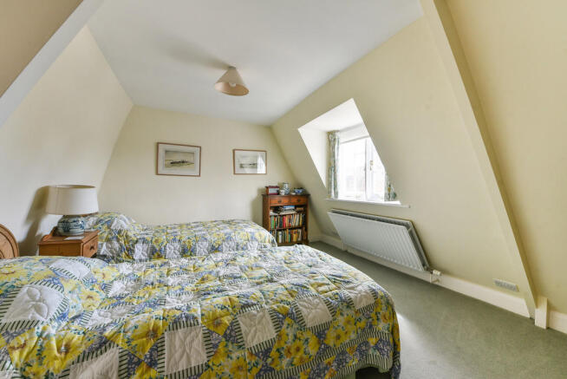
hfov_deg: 104.2
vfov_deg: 81.3
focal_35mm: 14
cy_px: 190
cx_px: 284
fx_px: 221
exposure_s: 1/40
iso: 400
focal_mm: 14
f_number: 8
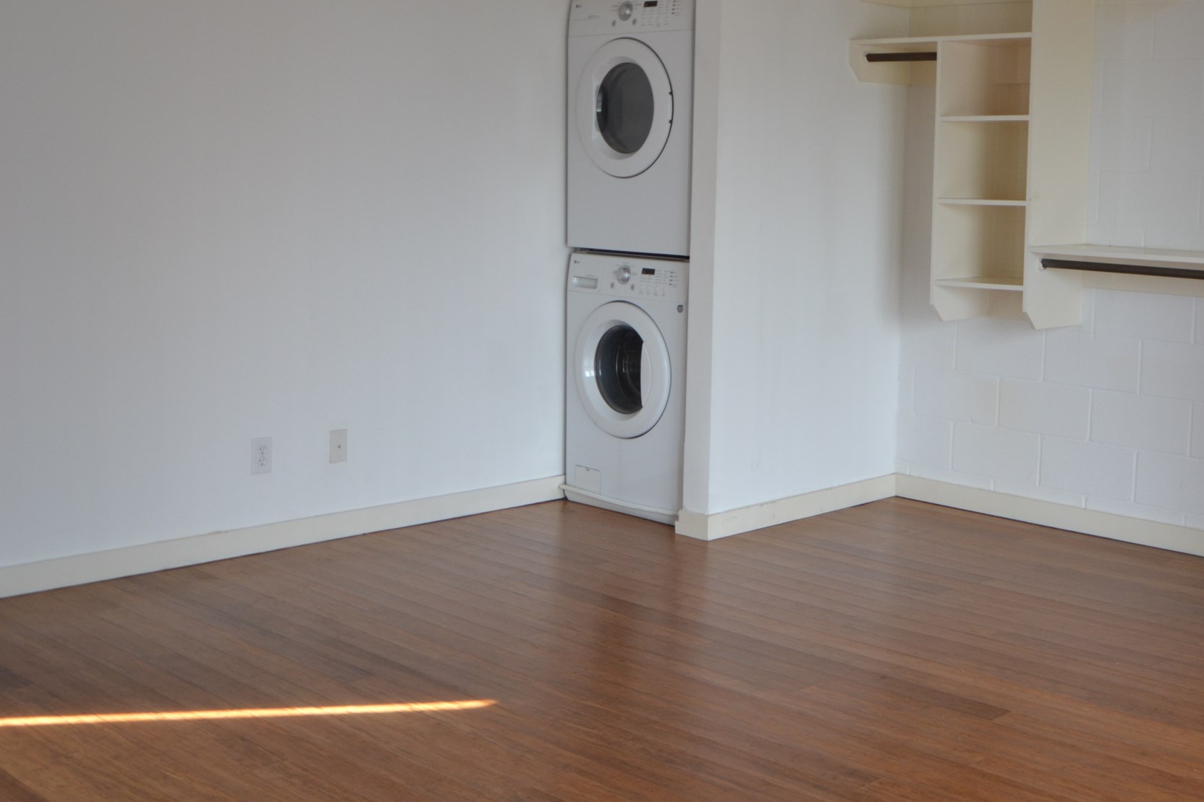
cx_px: 745
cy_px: 289
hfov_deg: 41.6
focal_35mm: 47
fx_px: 1572
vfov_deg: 28.5
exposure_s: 1/60
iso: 400
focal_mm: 24
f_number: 4.5
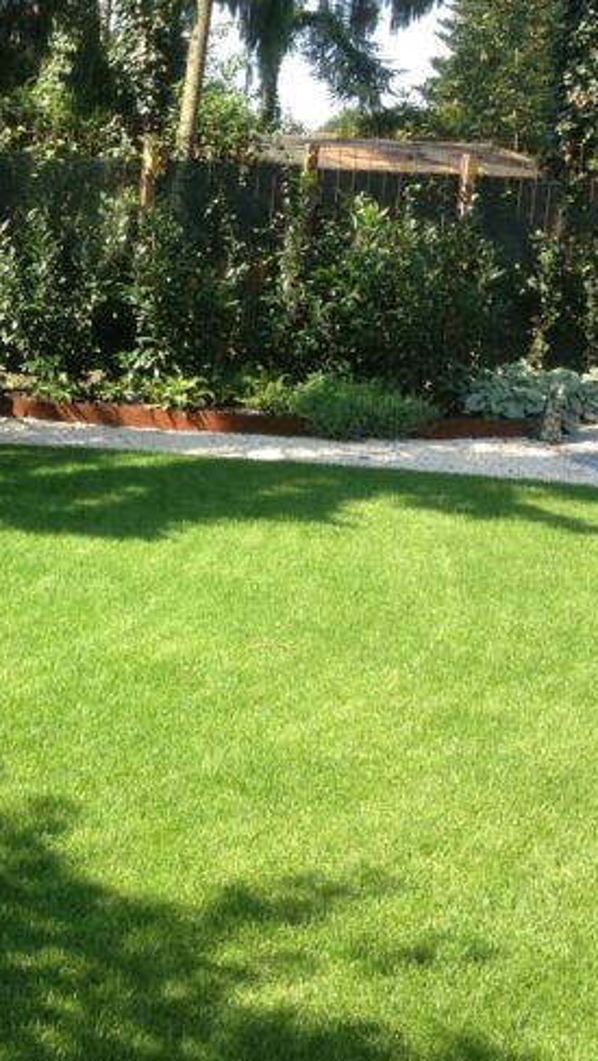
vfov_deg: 34.9
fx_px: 1689
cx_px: -17
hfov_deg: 19.4
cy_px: 485
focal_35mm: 60
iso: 50
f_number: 2.4
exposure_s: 1/336
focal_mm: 4.28
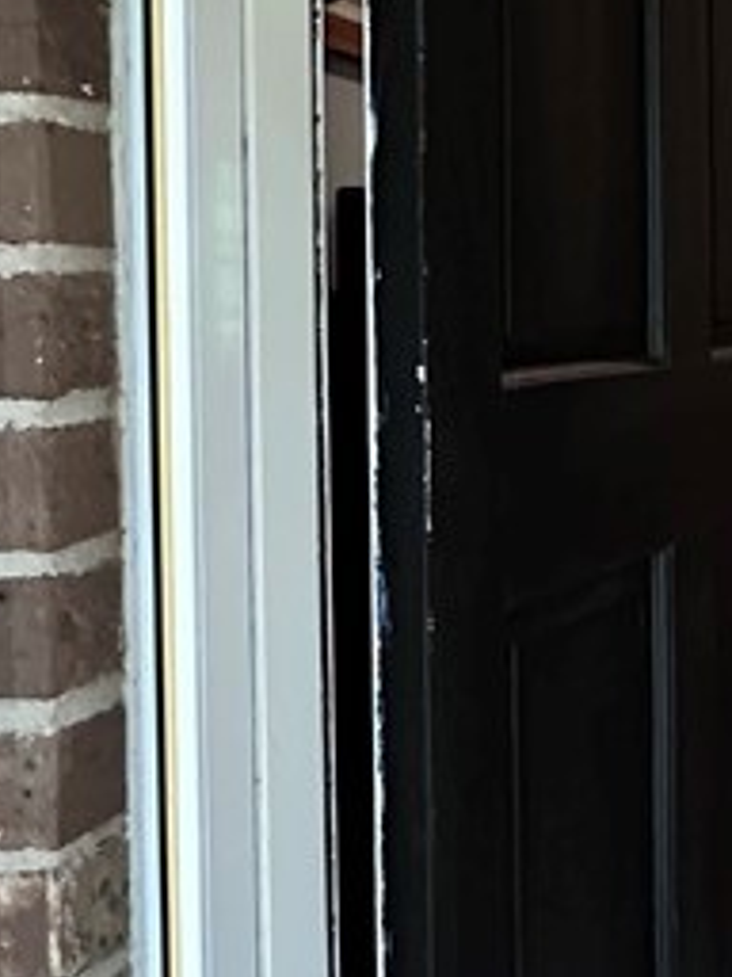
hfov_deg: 21.8
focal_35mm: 56
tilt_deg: -0.8
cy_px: 321
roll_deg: -0.1
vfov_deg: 34.0
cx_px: 1098
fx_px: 1579
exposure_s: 1/60
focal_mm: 2.22
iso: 640
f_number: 2.2
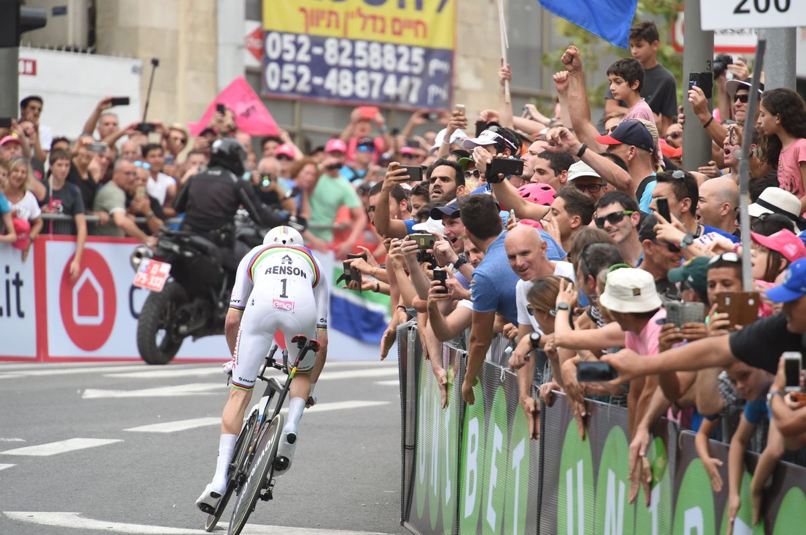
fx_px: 8945
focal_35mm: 400
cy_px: 268
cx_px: 403
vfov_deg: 3.4
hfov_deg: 5.2
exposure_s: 1/1250
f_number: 5.6
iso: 2200
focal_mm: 400
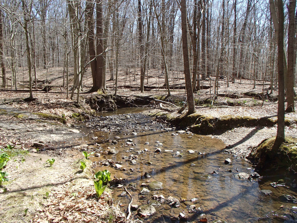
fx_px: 240
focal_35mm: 28
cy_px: 112
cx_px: 148
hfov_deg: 63.4
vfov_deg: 49.7
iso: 100
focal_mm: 5
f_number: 3.9
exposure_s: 1/250
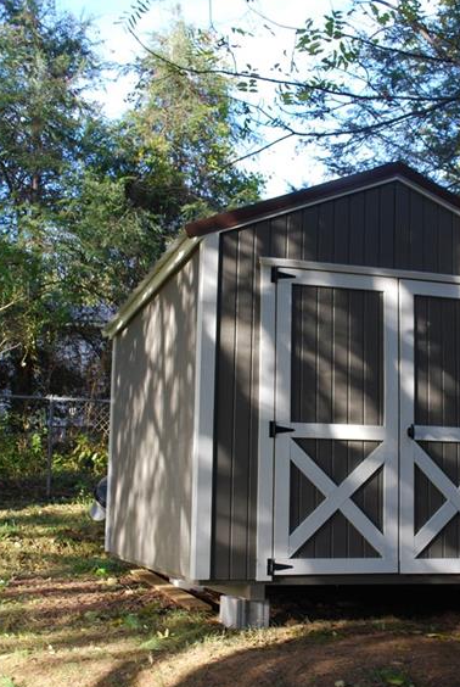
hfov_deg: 27.5
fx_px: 936
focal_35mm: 49
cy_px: 370
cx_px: 297
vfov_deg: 40.3
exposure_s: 1/125
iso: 200
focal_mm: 24
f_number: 5.6
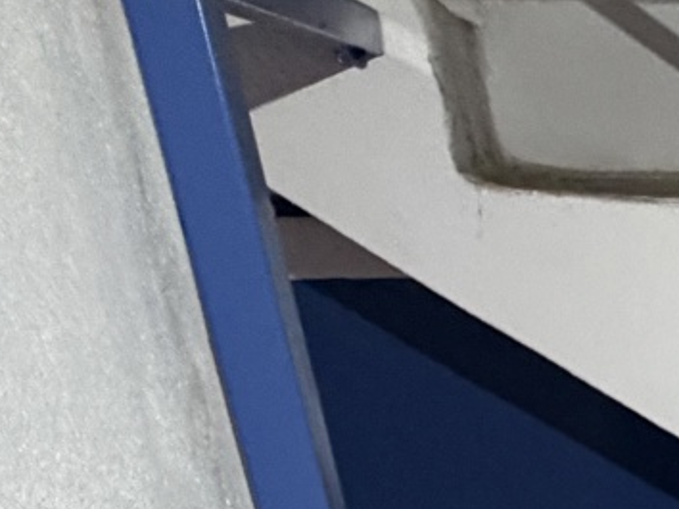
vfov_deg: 17.4
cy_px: 764
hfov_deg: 18.2
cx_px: 1322
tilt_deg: -22.6
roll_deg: +0.0
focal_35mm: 76
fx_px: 1490
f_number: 2.2
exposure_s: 1/64
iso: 320
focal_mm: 2.22
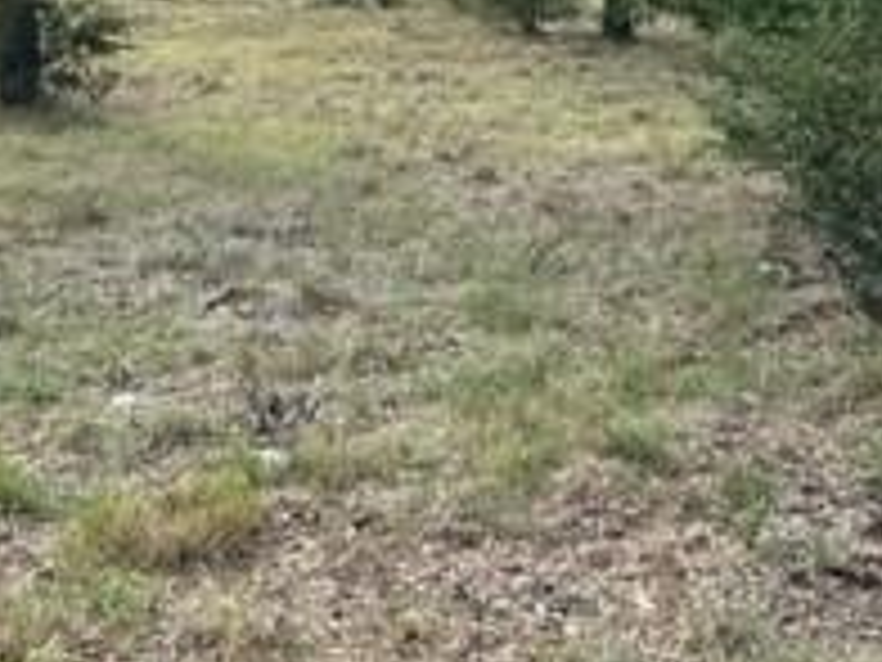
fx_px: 2166
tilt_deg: +6.5
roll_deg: +1.9
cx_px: 531
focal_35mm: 85
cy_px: -369
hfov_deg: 23.0
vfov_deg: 15.8
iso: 50
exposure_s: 1/1934
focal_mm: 5.7
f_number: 1.5
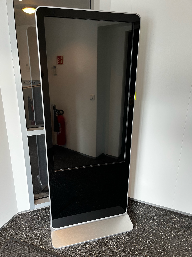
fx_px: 192
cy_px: 128
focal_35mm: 26
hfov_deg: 53.0
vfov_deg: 67.3
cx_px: 96
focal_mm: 5.1
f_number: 1.6
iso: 125
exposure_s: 1/54
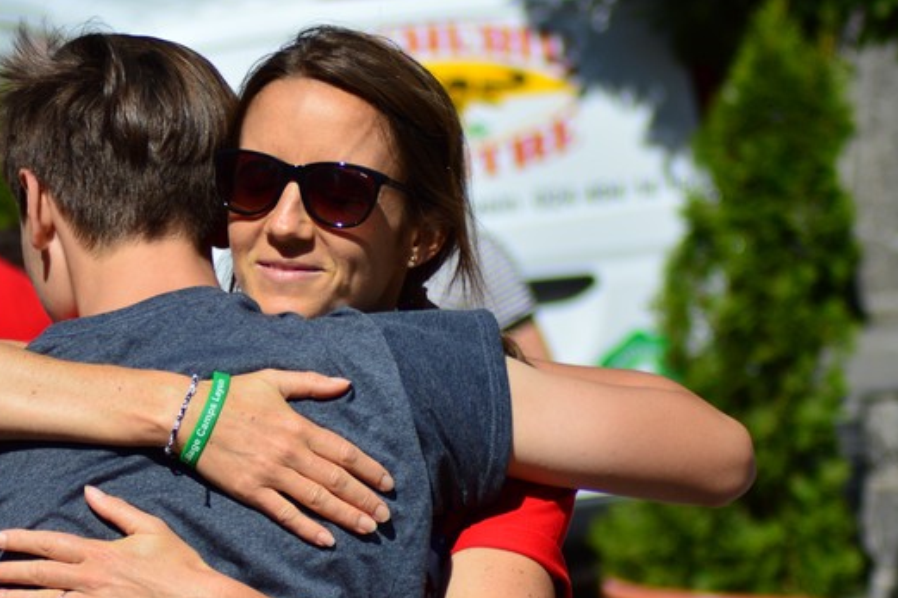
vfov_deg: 6.2
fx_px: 5510
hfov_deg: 9.3
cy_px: 377
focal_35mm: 221
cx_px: 278
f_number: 4
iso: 100
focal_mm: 75
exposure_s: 1/1600
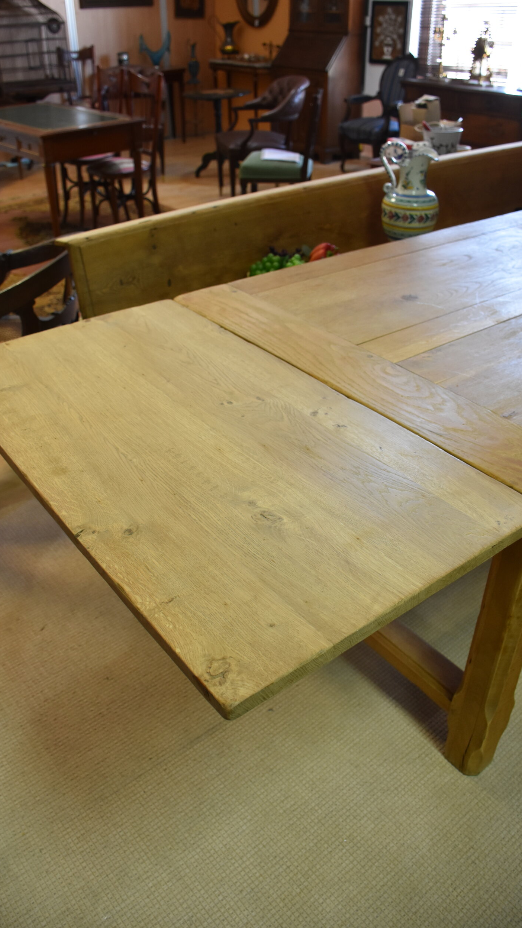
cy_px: 457
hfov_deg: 40.2
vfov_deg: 66.1
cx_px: 248
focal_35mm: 29
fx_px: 714
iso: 800
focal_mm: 18
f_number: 4
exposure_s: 1/60
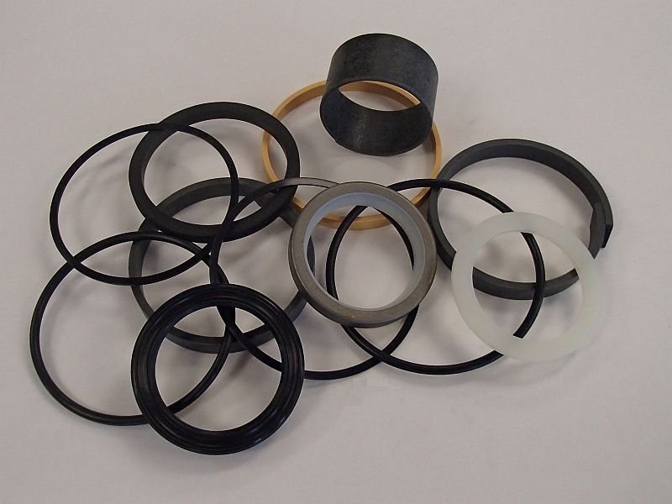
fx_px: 718
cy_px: 252
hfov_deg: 50.1
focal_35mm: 37
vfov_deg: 38.7
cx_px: 336
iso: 500
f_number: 4.7
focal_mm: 6.64
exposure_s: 1/160
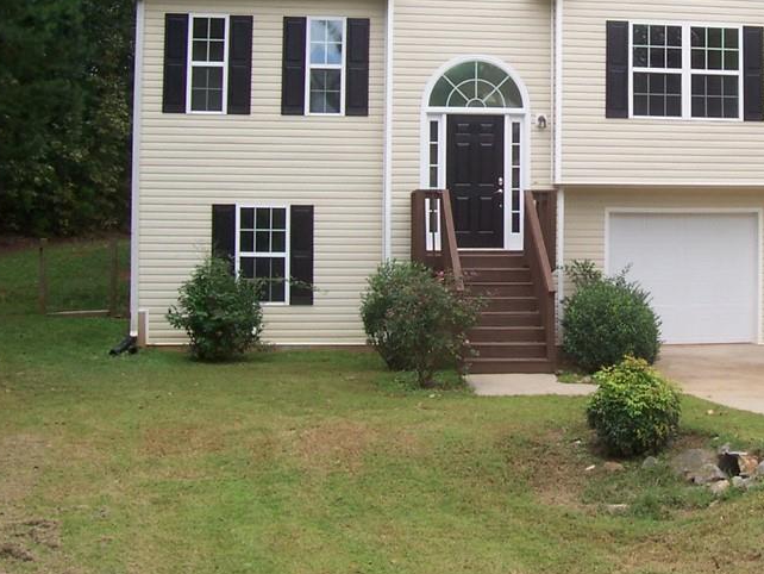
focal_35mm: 59
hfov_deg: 31.9
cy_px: 143
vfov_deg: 24.6
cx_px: 596
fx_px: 1303
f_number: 5.6
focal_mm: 5.6
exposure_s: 1/180
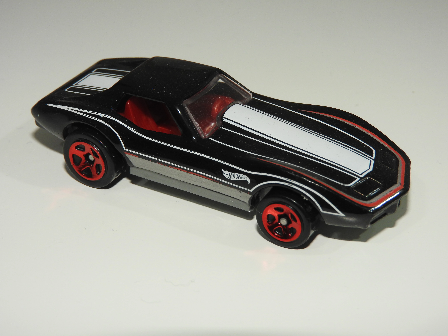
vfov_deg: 21.0
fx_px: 906
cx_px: 224
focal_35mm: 70
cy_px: 168
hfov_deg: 27.8
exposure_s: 1/30
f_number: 5
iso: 200
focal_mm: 12.5
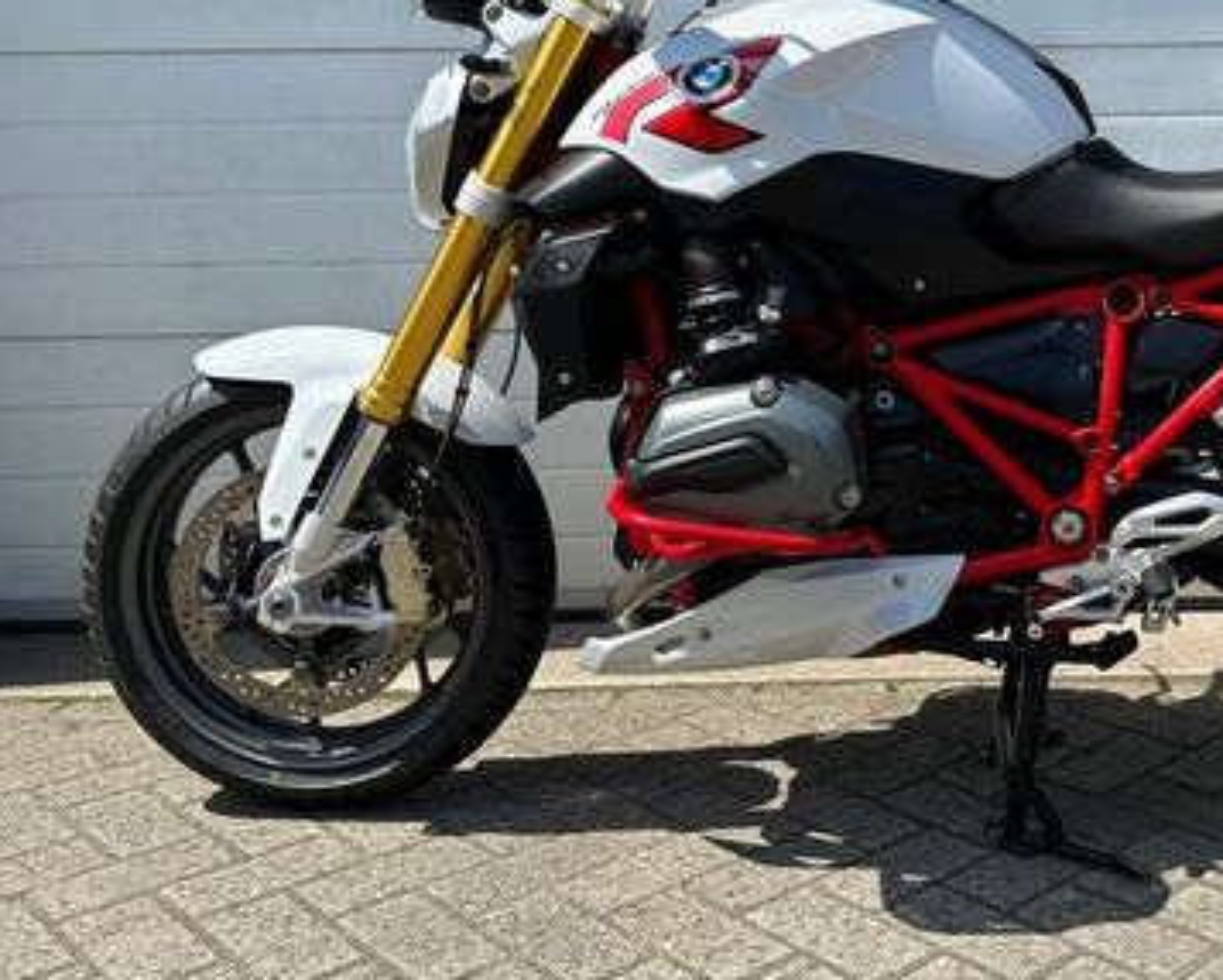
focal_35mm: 42
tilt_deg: -3.5
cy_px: 243
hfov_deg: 42.4
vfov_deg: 34.9
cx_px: 925
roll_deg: +0.4
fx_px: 1521
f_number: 1.78
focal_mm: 6.86
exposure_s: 1/2591
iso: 80
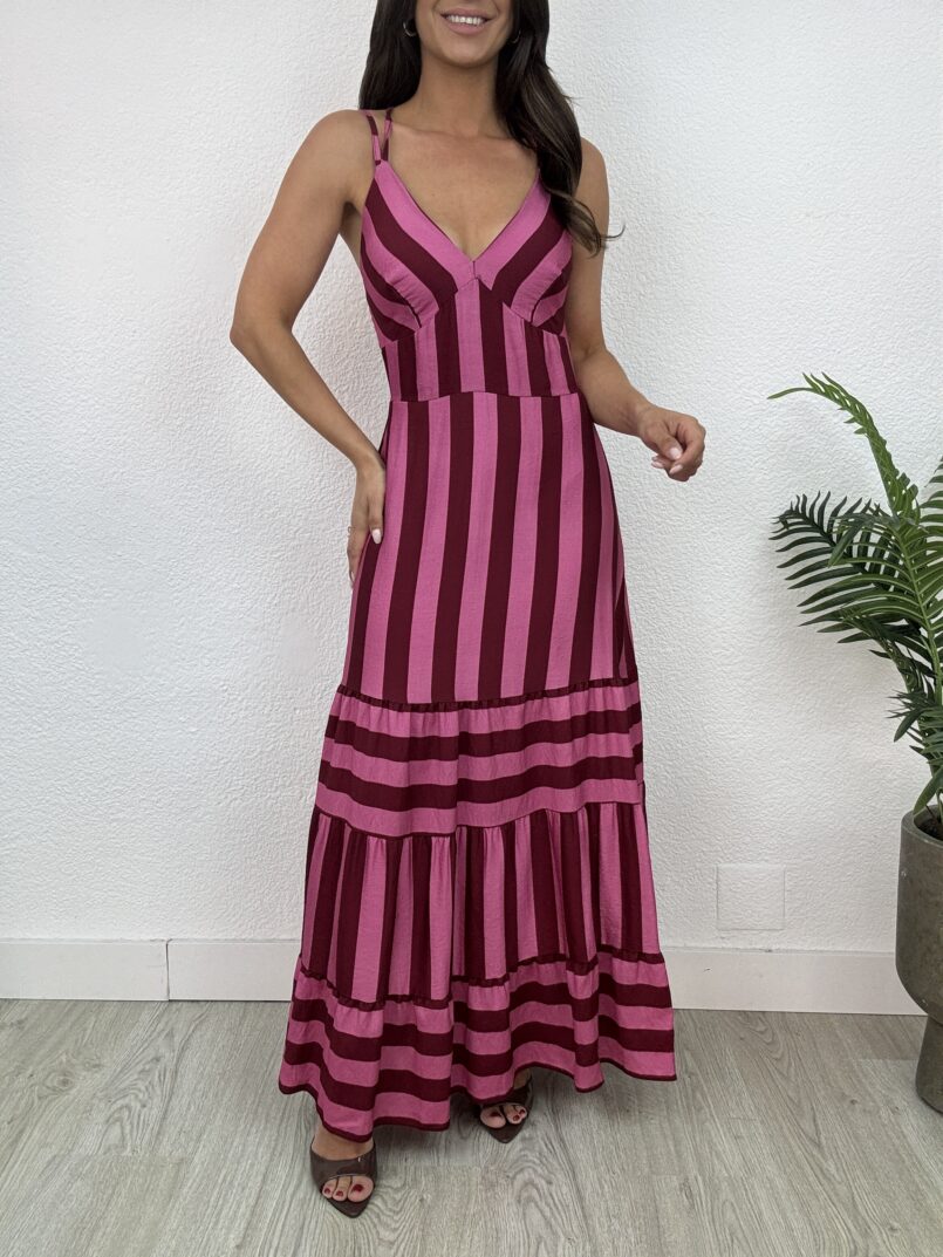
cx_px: 472
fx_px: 1089
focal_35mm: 30
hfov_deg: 46.8
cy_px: 628
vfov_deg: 60.0
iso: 40
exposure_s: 1/100
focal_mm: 2.69
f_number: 1.9
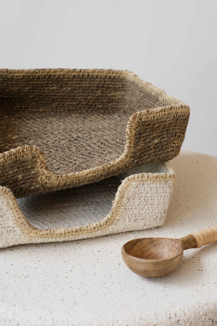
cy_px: 163
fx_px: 353
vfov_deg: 49.6
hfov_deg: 34.2
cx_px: 108
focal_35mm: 39
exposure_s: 1/40
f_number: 4
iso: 200
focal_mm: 26
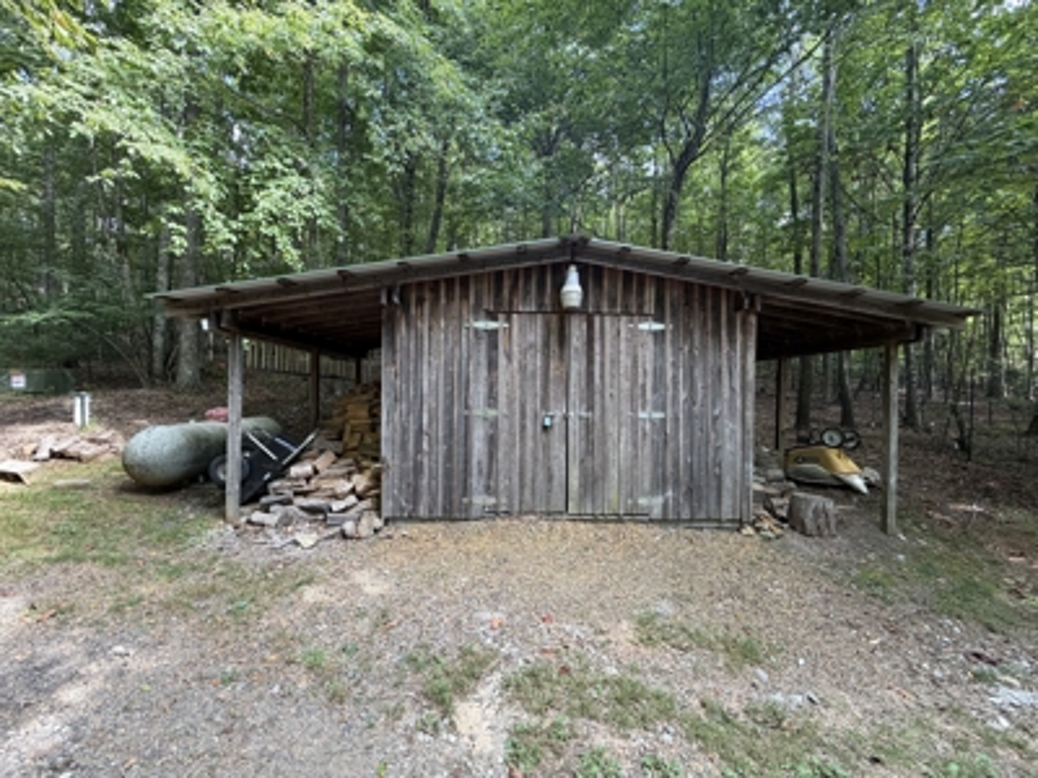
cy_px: 389
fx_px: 420
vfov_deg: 85.7
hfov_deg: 102.1
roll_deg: -0.9
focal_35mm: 14
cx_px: 519
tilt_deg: -0.2
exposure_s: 1/121
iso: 160
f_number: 2.2
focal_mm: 2.22
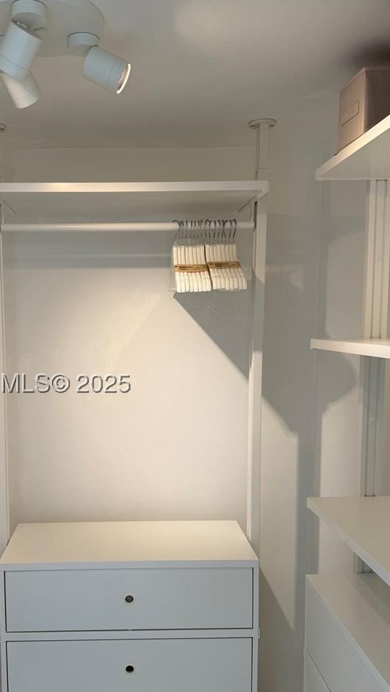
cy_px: 388
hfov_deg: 35.3
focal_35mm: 33
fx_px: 607
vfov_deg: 59.3
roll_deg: +0.1
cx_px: 132
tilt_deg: -5.9
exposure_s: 1/137
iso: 50
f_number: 1.78
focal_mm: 6.76
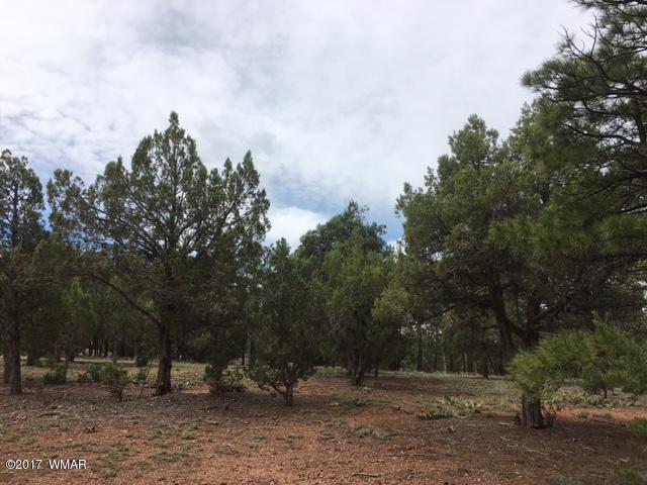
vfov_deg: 48.2
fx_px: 542
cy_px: 242
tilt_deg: +14.5
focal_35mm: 29
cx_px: 324
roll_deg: +0.5
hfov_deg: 61.7
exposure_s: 1/1923
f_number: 2.2
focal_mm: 4.15
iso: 25
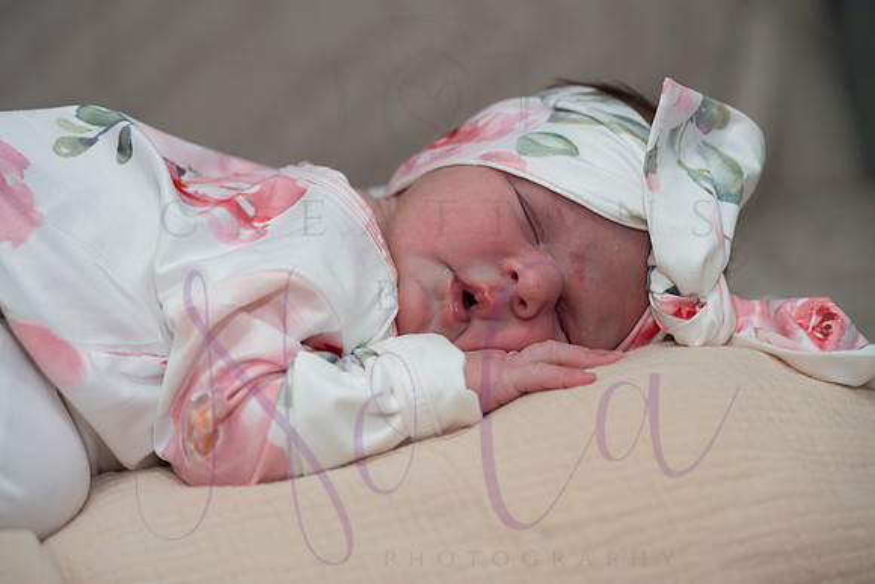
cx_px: 427
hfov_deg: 23.8
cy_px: 285
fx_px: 2079
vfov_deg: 16.0
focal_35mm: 86
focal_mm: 82
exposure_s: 1/320
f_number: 4
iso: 800
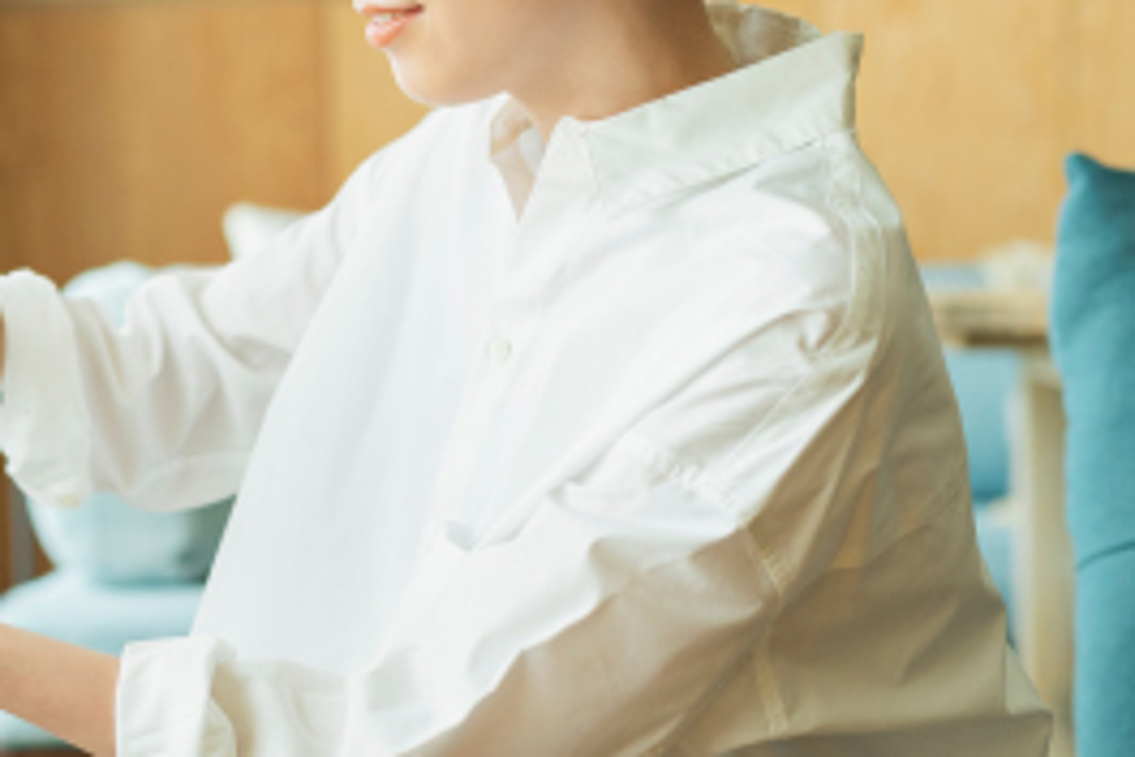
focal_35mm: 121
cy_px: 243
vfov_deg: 11.3
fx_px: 3815
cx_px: -77
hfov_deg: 16.5
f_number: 2.8
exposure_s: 1/250
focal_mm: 50
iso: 400
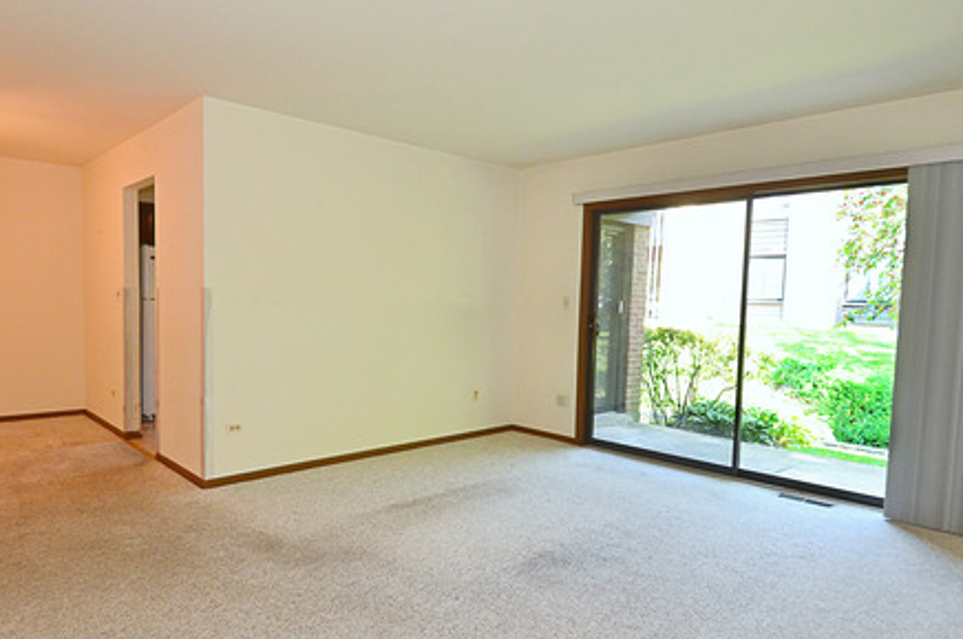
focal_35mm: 22
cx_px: 404
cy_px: 336
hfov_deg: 78.1
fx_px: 587
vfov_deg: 57.0
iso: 800
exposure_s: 1/60
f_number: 6.3
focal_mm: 10
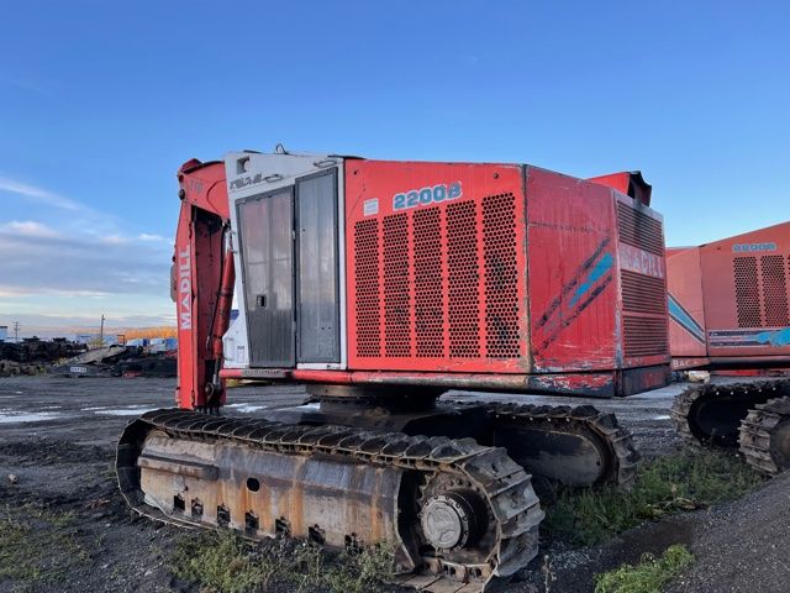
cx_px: 395
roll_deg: +1.5
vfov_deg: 53.1
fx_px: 593
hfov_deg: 67.3
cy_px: 296
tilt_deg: +5.2
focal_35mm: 26
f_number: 1.6
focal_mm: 5.1
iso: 32
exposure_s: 1/498
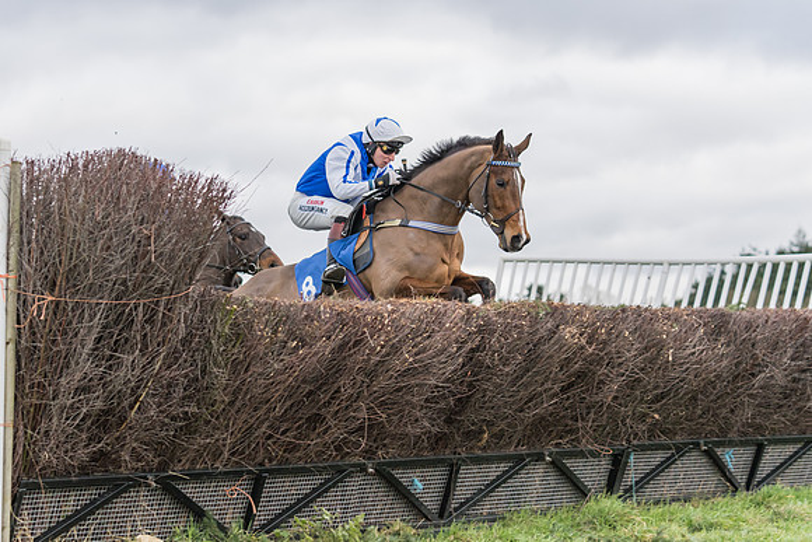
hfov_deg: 20.0
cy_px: 183
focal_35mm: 102
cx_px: 359
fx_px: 2304
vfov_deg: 13.4
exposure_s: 1/1000
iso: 800
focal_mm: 70
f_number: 2.8
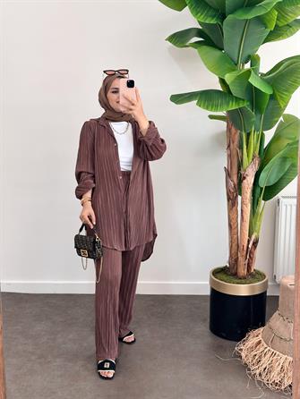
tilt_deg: -10.3
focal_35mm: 48
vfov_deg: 39.6
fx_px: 554
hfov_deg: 30.3
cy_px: 200
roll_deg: -0.1
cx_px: 150
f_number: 1.78
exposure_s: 1/121
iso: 80
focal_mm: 6.86
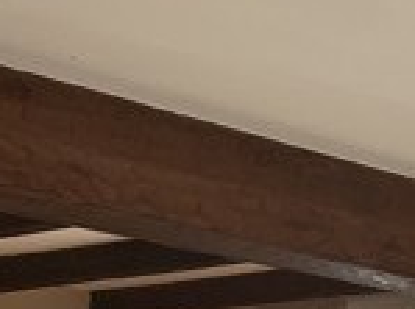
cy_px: 710
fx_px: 1674
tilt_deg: -5.6
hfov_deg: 12.5
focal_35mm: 140
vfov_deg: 9.5
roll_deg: -1.3
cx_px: 824
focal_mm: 5.1
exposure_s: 1/885
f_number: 1.6
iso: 50
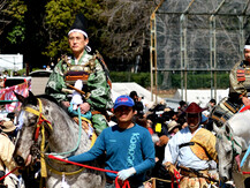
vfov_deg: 3.8
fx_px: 2847
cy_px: 126
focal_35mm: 394
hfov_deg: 5.0
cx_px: 271
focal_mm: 100
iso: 100
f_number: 4.5
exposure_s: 1/2000
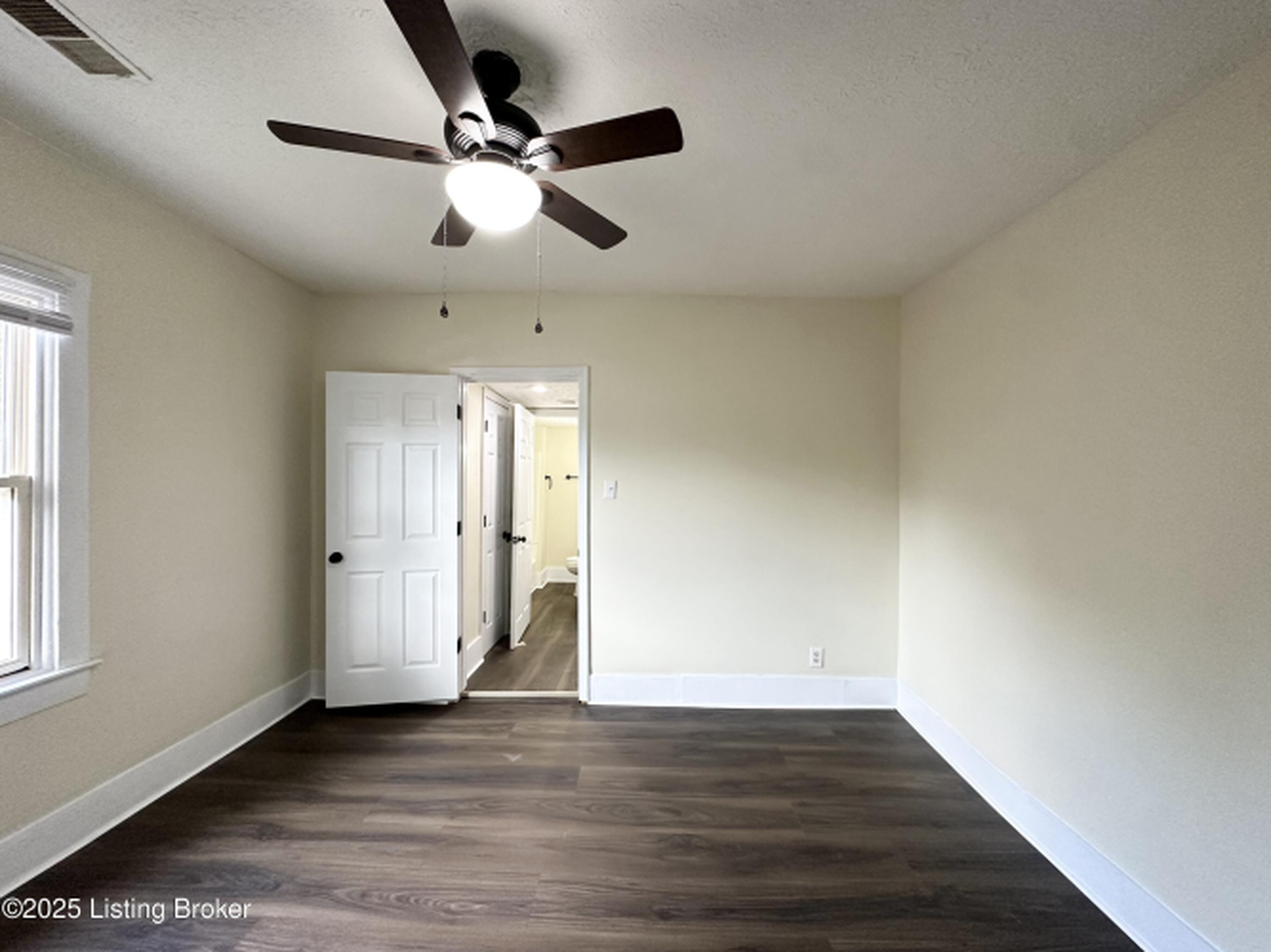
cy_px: 476
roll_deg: -0.4
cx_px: 636
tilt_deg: -0.8
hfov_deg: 102.1
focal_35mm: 14
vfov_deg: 85.7
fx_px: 514
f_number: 2.2
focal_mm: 2.22
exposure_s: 1/120
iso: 250
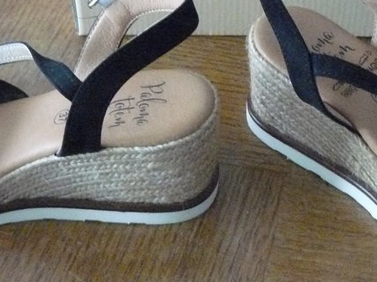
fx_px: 903
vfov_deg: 17.7
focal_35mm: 83
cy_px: 166
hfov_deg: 23.6
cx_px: 215
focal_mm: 6
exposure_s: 1/13
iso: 800
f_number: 2.8
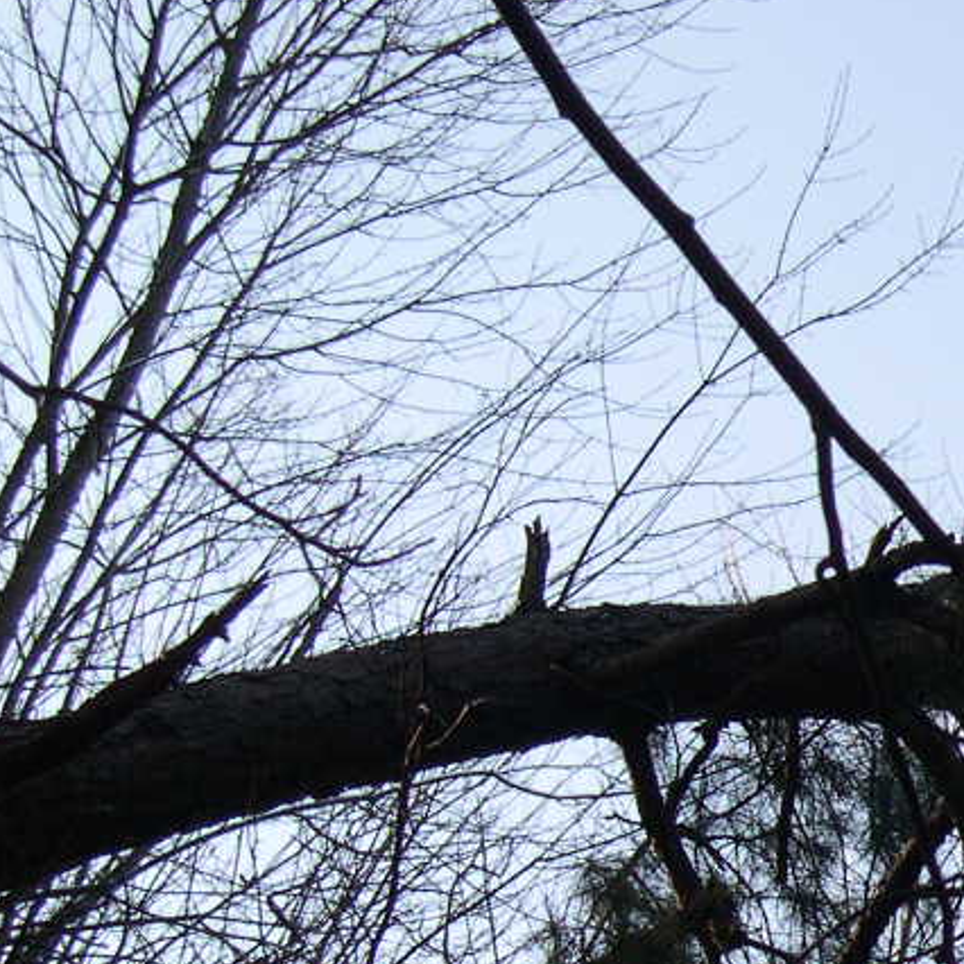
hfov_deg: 12.2
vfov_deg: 12.5
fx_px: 4348
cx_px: 1365
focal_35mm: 138
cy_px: 907
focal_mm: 11.1
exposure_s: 1/564
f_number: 3.2
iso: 100
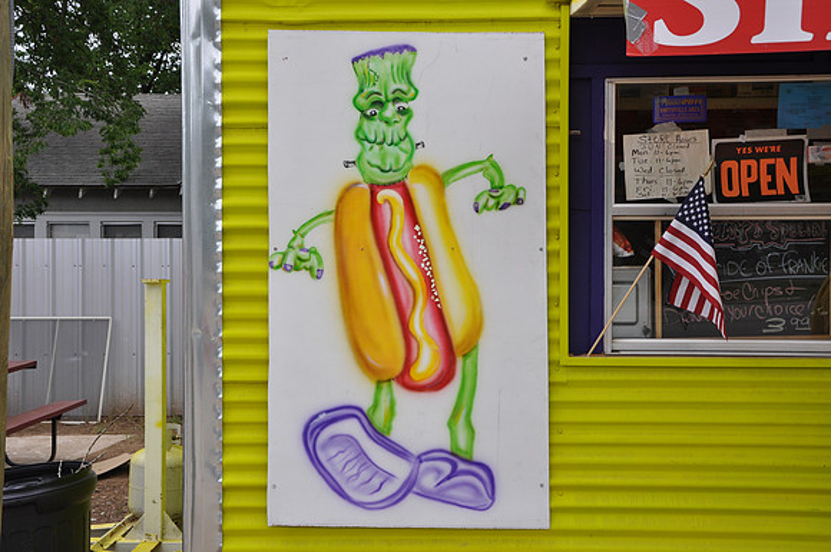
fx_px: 1037
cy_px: 276
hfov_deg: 43.7
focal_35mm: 45
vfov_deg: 29.8
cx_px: 416
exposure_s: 1/80
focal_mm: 30
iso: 200
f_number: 9
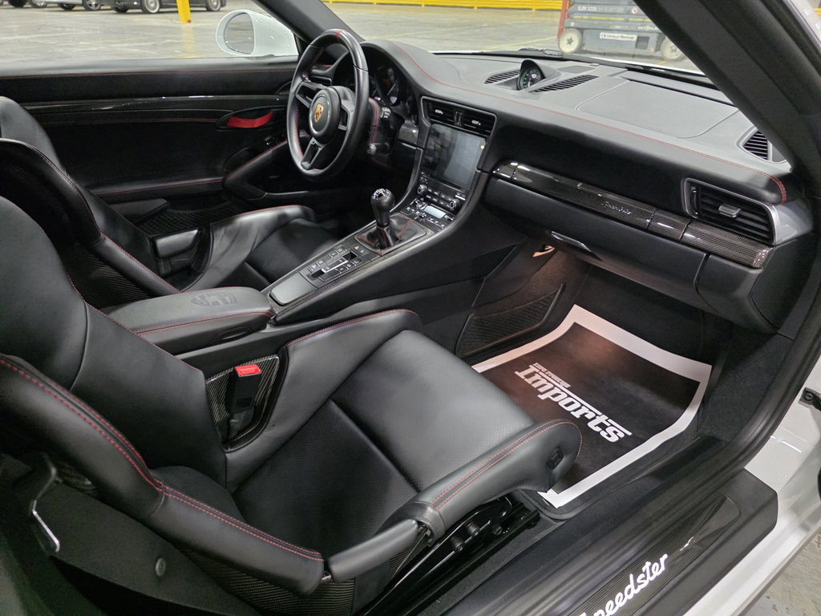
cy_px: 308
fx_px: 545
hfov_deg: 73.9
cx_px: 410
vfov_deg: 58.9
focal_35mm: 23
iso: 2000
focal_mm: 6.3
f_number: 1.7
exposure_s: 1/120
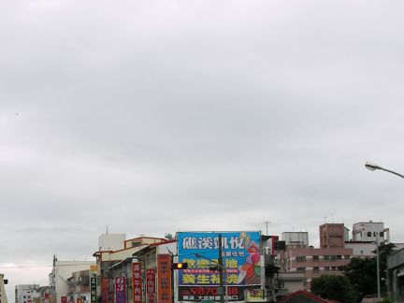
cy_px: 273
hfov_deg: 25.4
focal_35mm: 76
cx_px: 105
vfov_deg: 19.0
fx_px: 887
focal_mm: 6.3
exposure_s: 1/308
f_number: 4.5
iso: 50
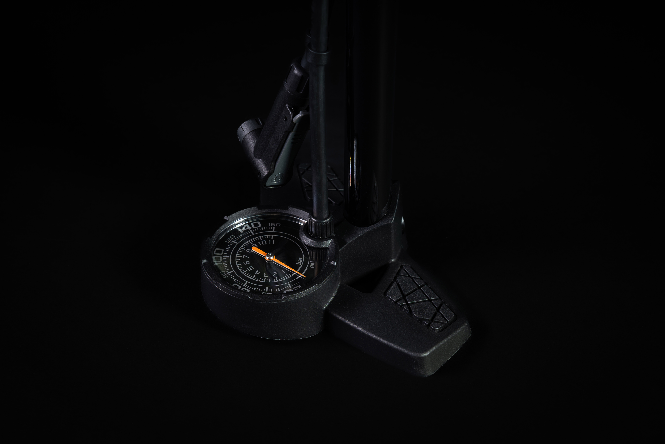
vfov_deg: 18.2
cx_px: 332
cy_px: 222
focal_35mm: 75
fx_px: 1385
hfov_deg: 27.0
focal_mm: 75
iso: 50
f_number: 8
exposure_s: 3.2
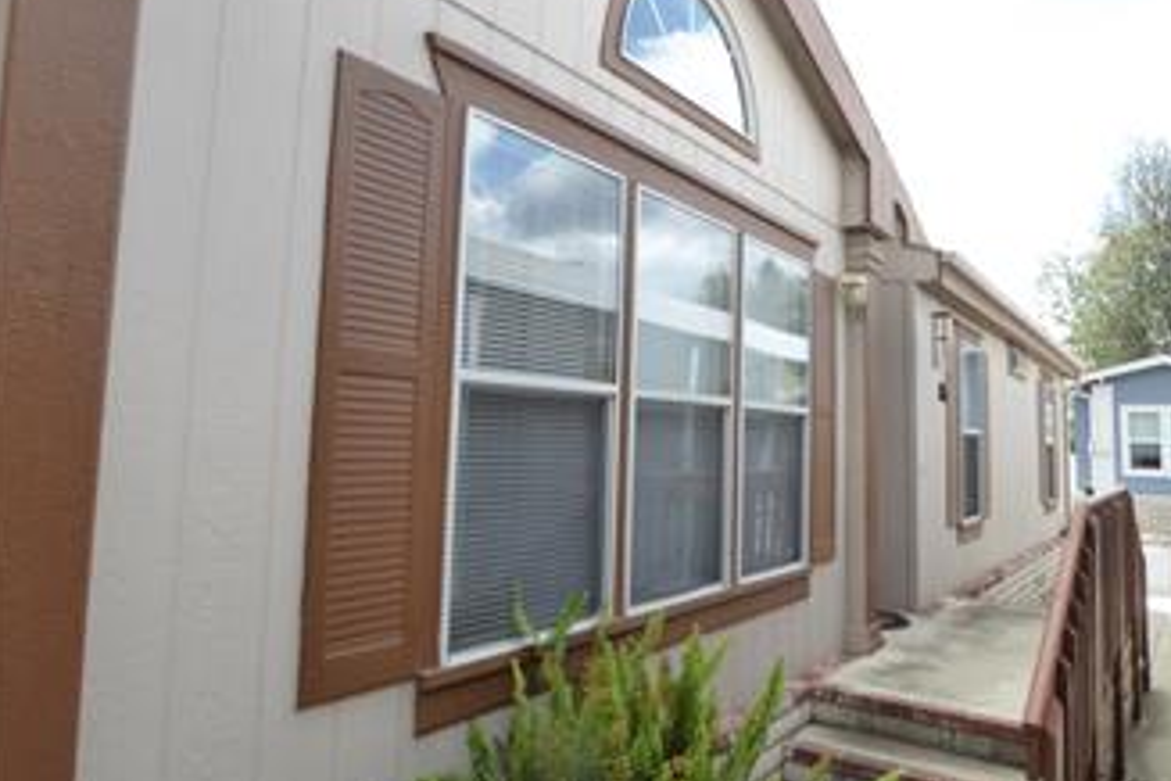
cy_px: 348
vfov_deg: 49.5
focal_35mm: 26
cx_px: 593
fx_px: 846
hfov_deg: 69.4
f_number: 4
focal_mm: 4.3
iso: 160
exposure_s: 1/200
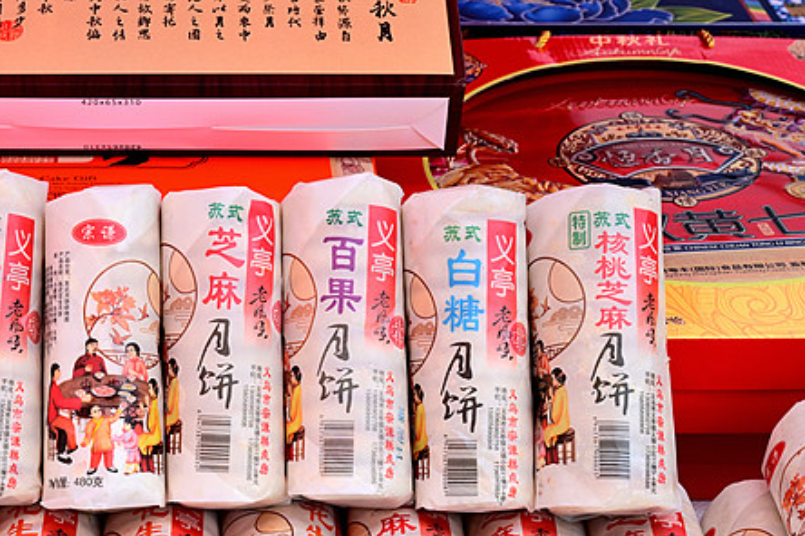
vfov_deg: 15.2
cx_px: 103
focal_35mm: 90
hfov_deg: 22.2
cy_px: 263
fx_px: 2012
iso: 200
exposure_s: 1/160
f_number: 9
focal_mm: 50
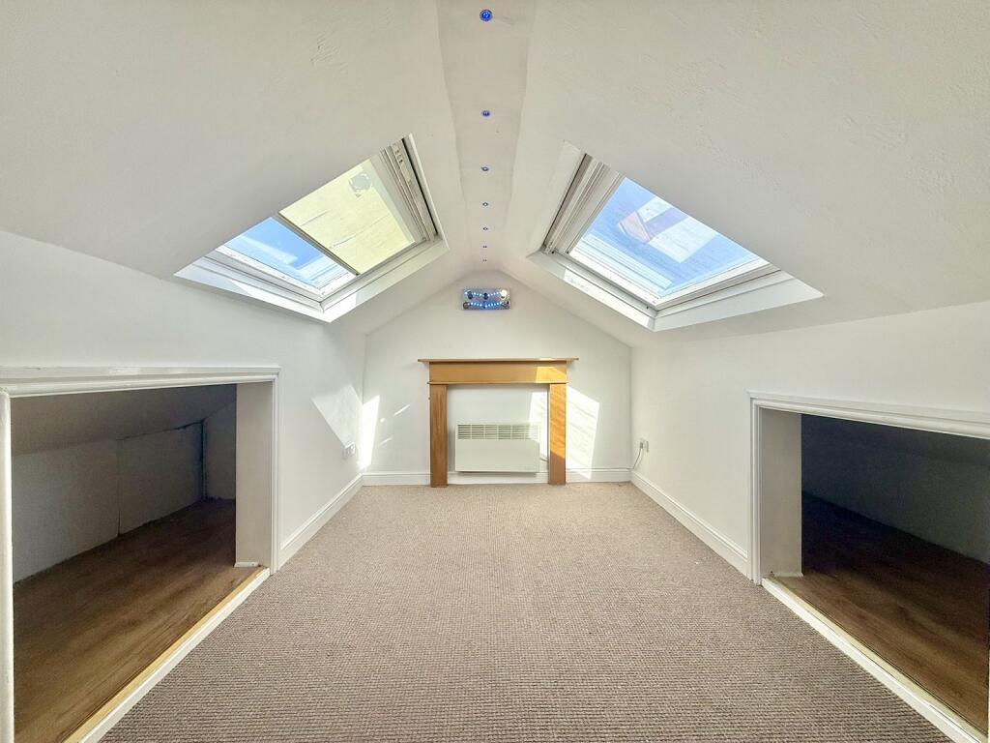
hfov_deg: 102.1
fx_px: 400
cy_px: 372
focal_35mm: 14
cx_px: 495
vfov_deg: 85.7
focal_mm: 2.22
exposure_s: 1/853
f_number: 2.2
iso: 50
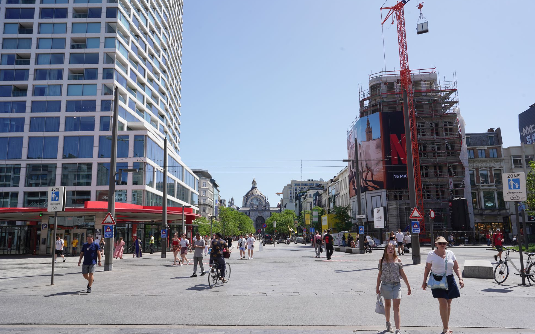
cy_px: 179
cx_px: 267
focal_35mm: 25
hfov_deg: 72.5
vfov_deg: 49.2
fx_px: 365
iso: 100
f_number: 14
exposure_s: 1/100
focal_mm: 24
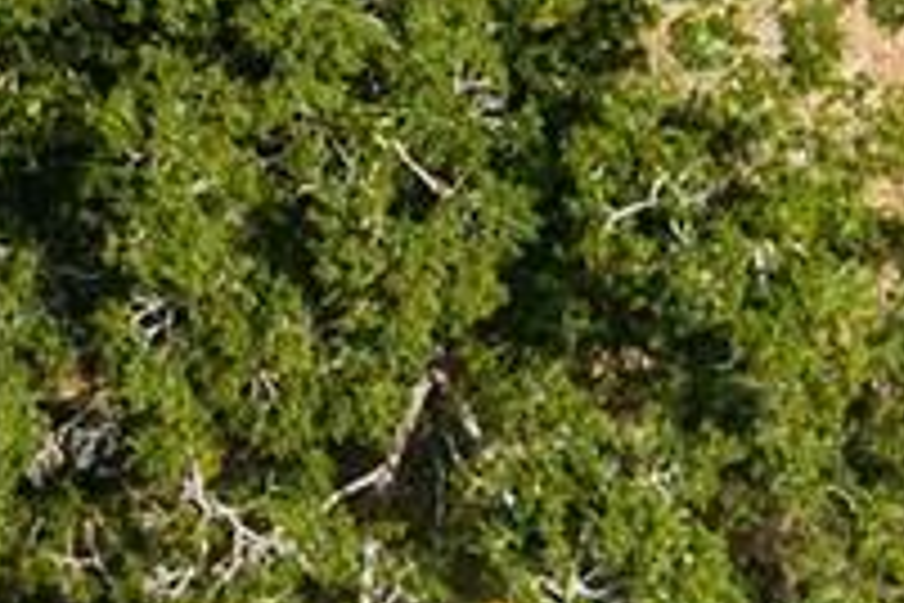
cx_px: 733
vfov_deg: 6.6
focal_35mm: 199
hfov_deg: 10.3
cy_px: -806
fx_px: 4997
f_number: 1.8
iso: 100
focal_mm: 8.67
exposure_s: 1/1000
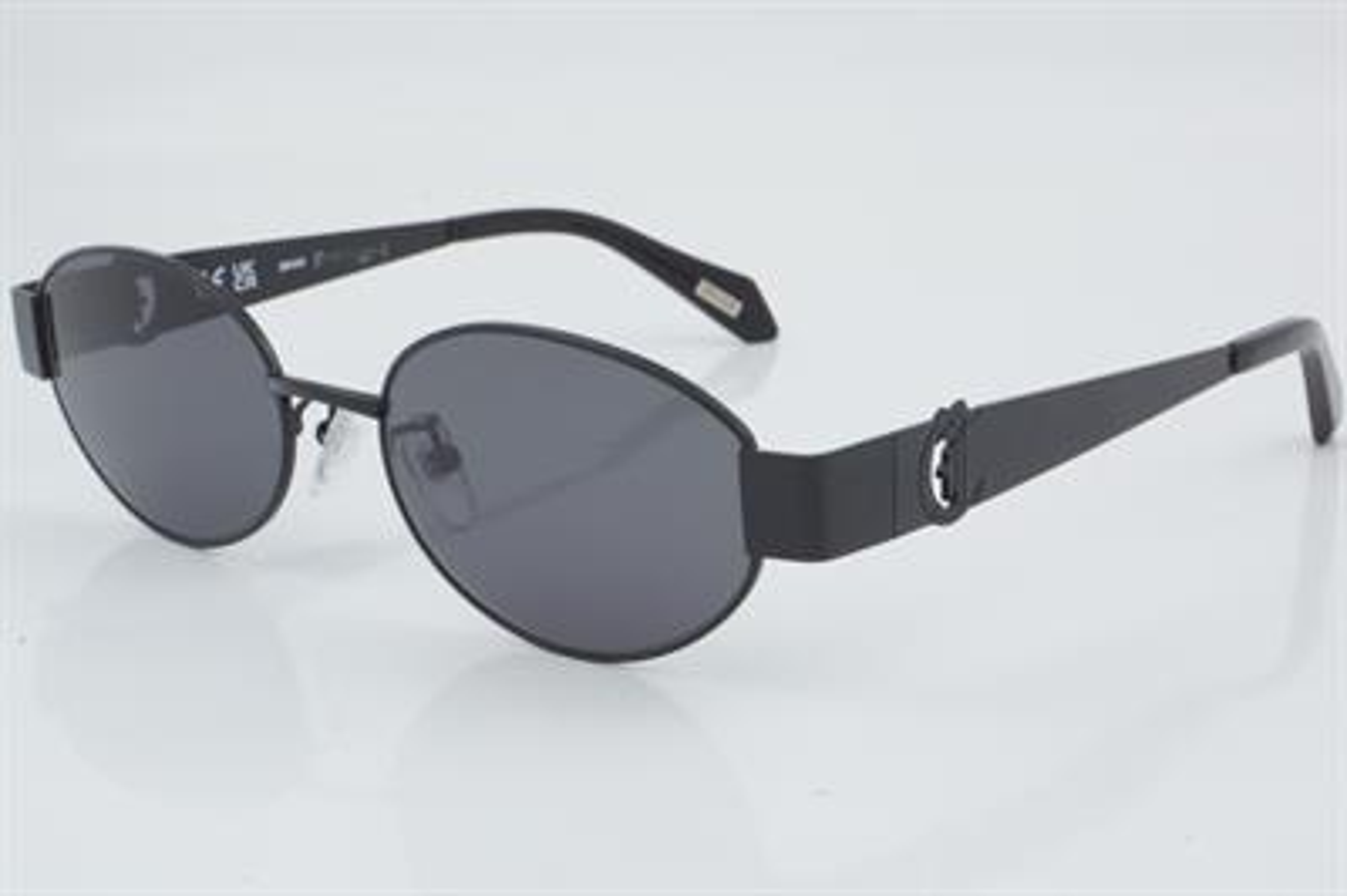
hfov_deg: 27.0
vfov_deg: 18.2
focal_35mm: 75
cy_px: 448
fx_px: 2804
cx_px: 674
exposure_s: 1/3
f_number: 32
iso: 100
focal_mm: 50
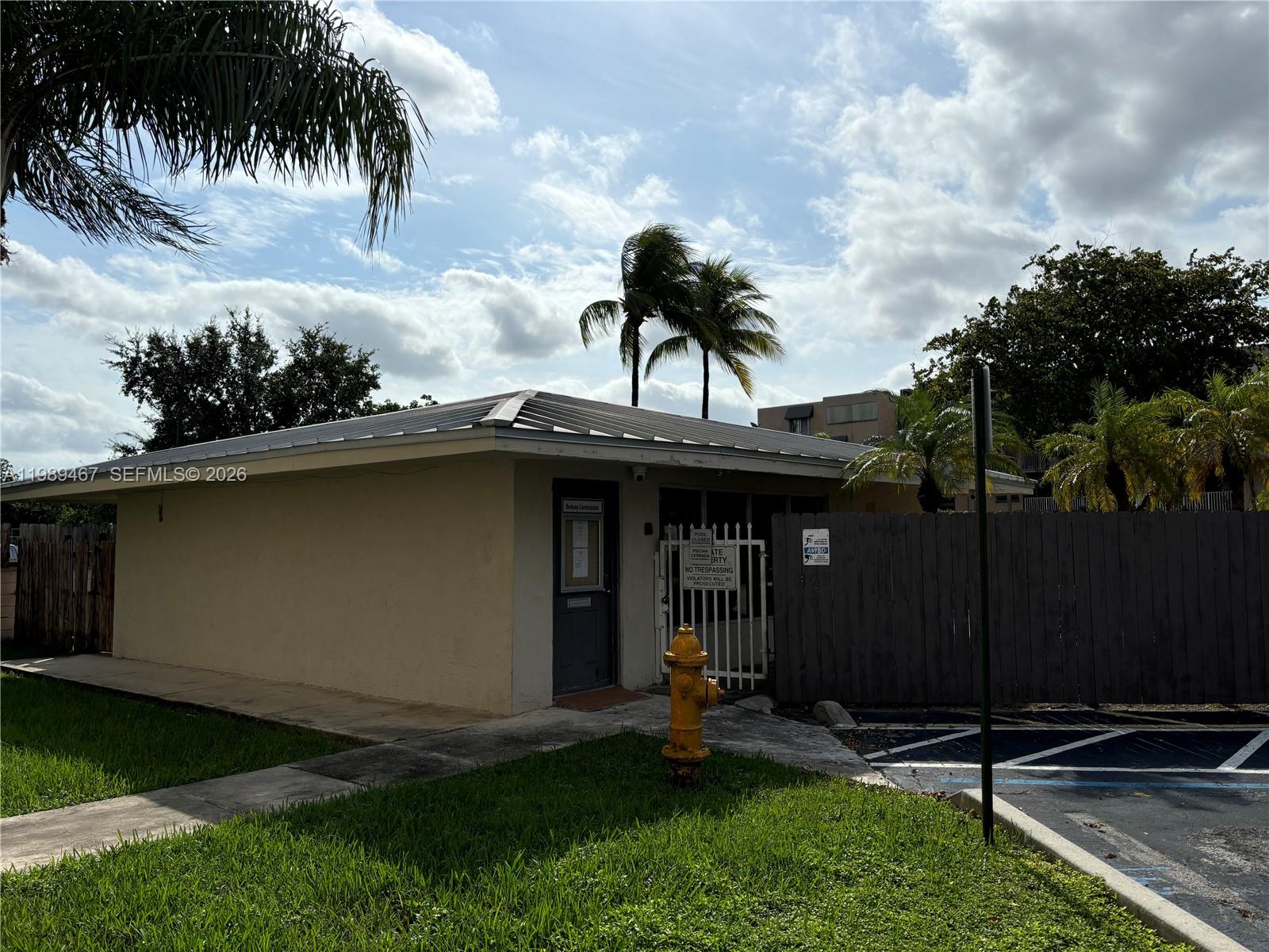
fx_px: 953
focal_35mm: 26
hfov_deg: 67.3
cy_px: 476
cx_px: 634
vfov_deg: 53.1
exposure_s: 1/10989
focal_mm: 5.96
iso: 50
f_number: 1.6
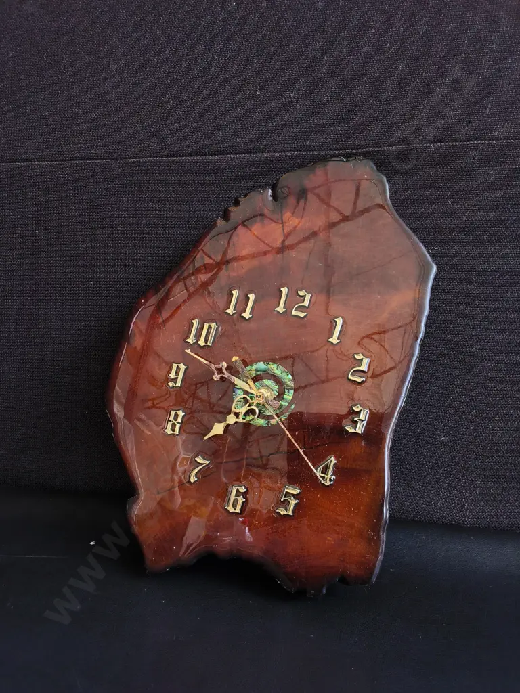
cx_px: 260
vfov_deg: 65.3
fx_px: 541
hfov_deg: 51.4
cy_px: 346
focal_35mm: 27
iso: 80
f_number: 2
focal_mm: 2.87
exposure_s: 1/100
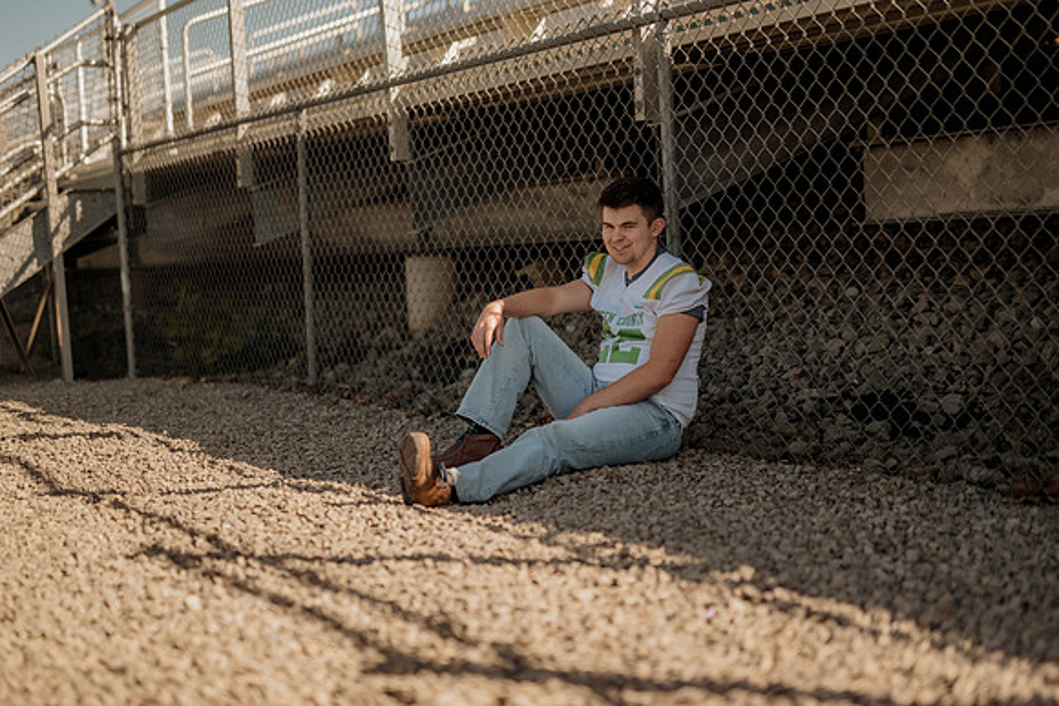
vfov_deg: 27.0
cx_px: 530
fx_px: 1471
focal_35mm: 50
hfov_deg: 39.6
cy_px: 353
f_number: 1.4
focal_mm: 50
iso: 400
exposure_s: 1/6400
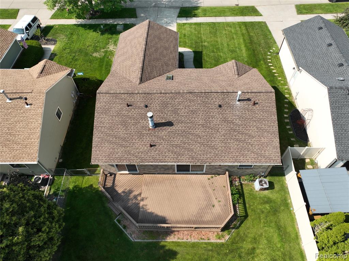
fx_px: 242
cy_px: 130
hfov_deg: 71.6
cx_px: 174
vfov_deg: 56.8
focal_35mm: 24
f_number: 2.8
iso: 200
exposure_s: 1/1600
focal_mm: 12.29
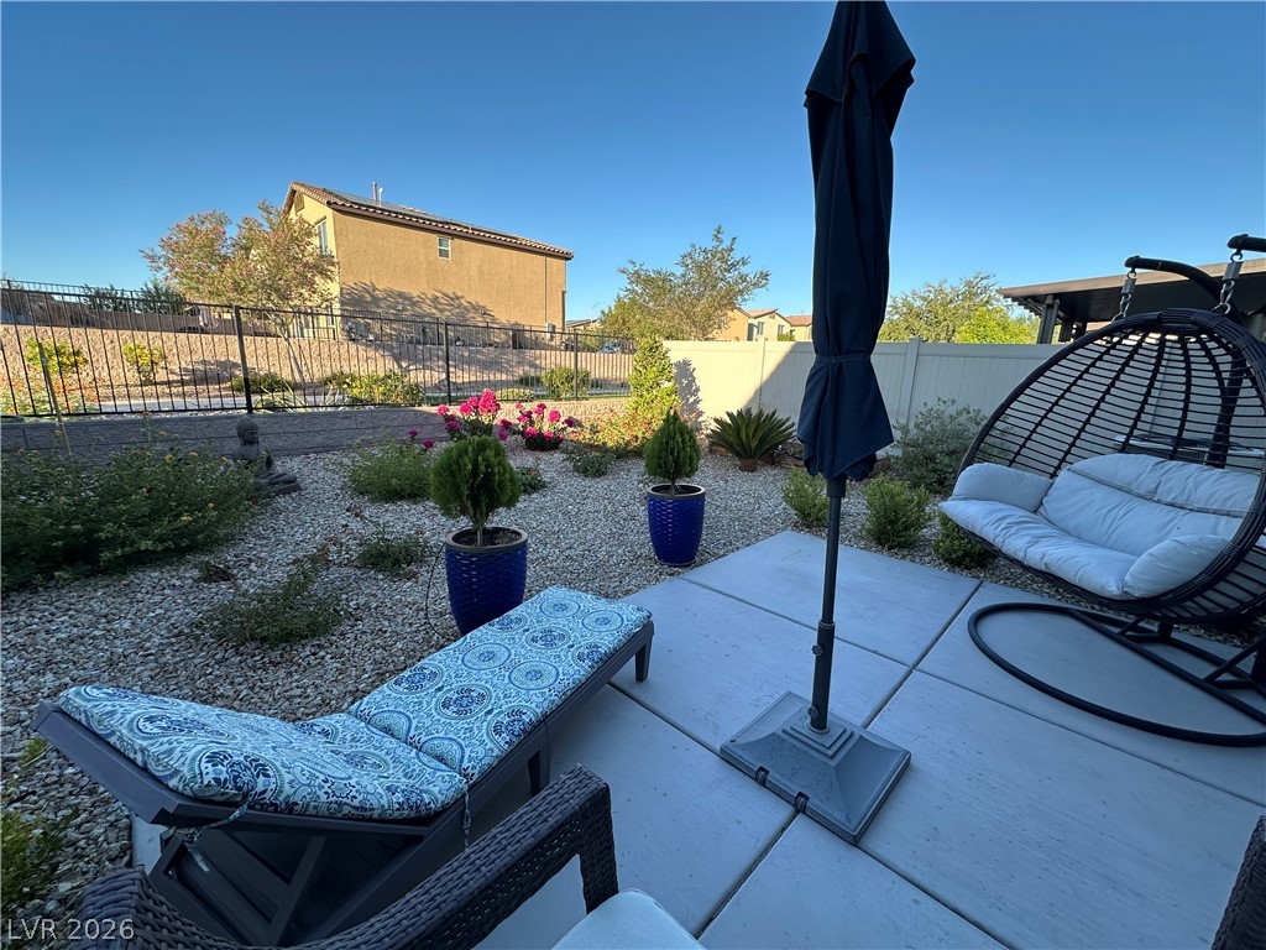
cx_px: 633
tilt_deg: -12.7
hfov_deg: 102.1
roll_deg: -2.0
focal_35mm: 14
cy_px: 475
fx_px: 512
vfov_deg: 85.7
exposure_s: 1/365
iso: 40
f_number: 2.2
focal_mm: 2.22
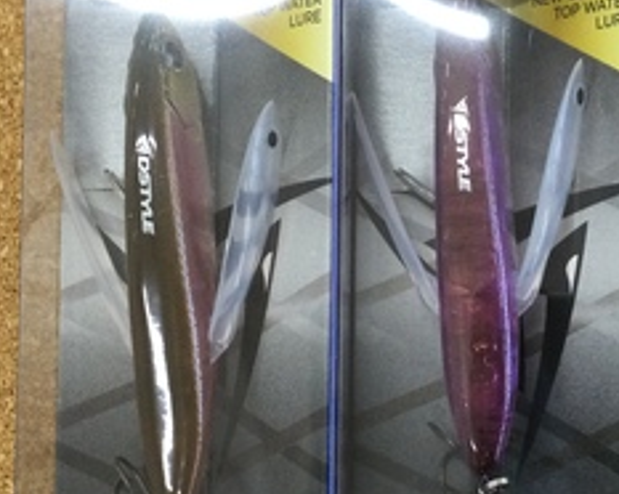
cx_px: 481
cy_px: 274
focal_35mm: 78
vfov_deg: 19.6
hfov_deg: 24.1
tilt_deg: -87.1
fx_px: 1428
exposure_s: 1/30
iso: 40
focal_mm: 3.3
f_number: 2.4
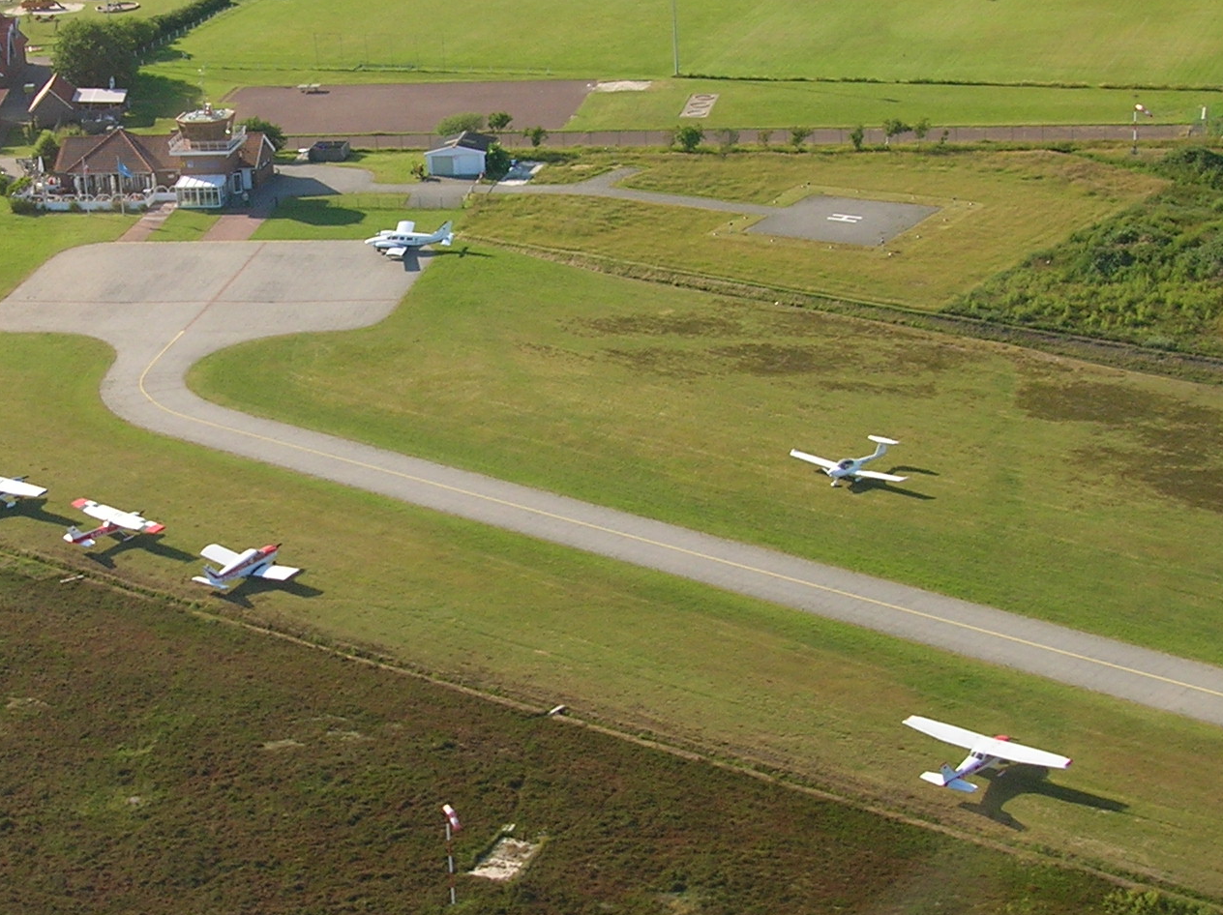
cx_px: 250
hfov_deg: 25.3
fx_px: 2683
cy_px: 423
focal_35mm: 76
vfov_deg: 19.4
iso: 69
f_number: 5.2
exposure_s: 1/128
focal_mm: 7
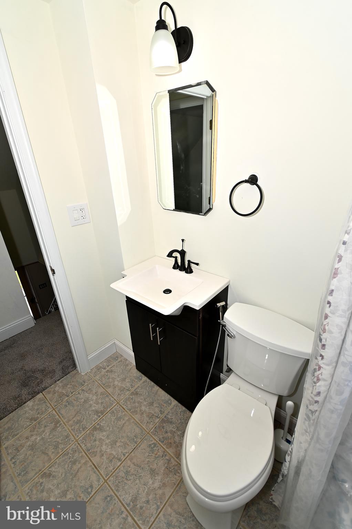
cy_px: 264
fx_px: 220
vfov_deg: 100.4
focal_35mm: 15
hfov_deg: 77.2
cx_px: 176
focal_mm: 10
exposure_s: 1/60
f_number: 4.5
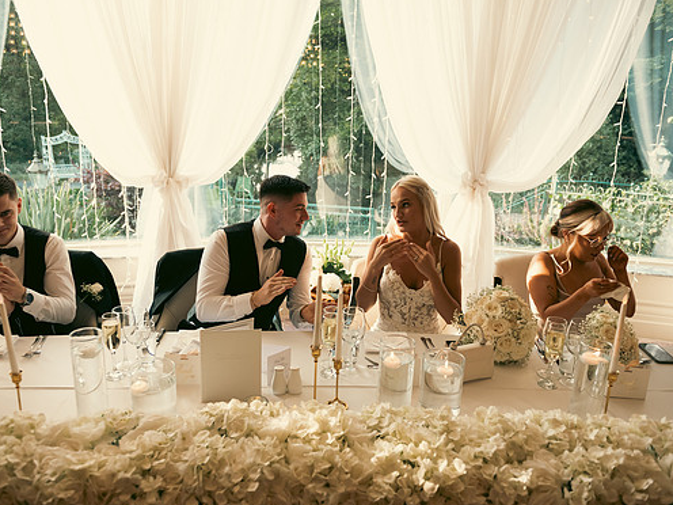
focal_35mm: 27
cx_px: 320
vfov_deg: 51.4
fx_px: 525
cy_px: 256
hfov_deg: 65.3
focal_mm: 24
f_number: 3.5
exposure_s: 1/160
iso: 320
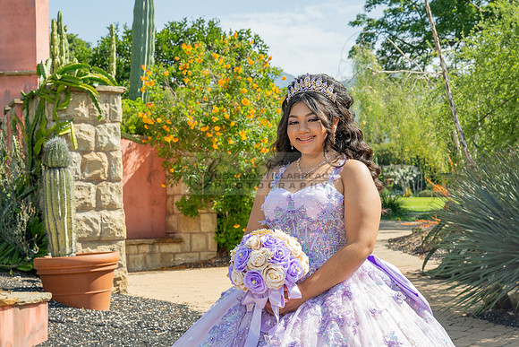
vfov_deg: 19.5
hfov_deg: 28.8
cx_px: 260
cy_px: 174
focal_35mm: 70
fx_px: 1009
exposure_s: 1/200
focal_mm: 70
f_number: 10
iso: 200
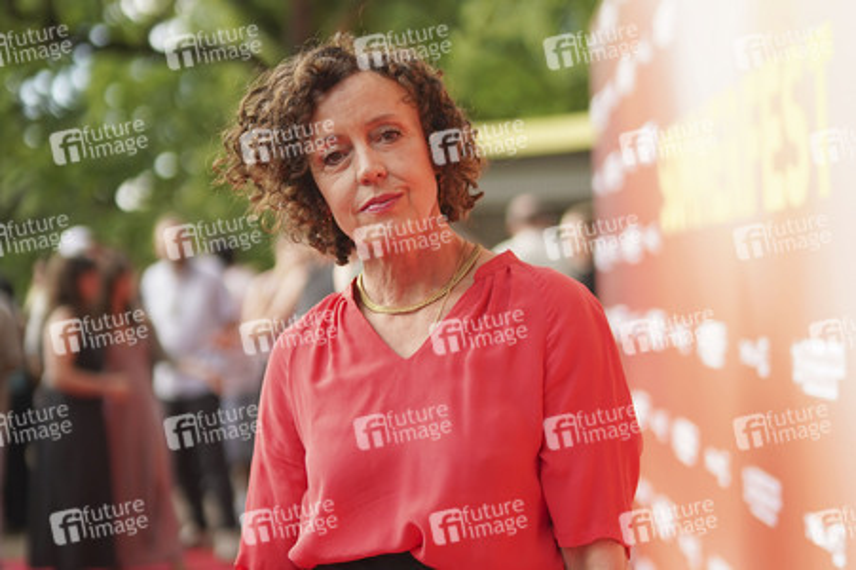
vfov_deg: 27.0
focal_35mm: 50
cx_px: 428
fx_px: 1188
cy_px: 285
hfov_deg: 39.6
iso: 320
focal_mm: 50
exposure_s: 1/2500
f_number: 1.8
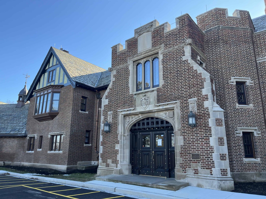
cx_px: 133
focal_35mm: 26
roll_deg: -0.1
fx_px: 200
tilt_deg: +13.9
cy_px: 100
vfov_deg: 53.1
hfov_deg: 67.3
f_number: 1.6
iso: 50
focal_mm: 5.1
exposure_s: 1/534
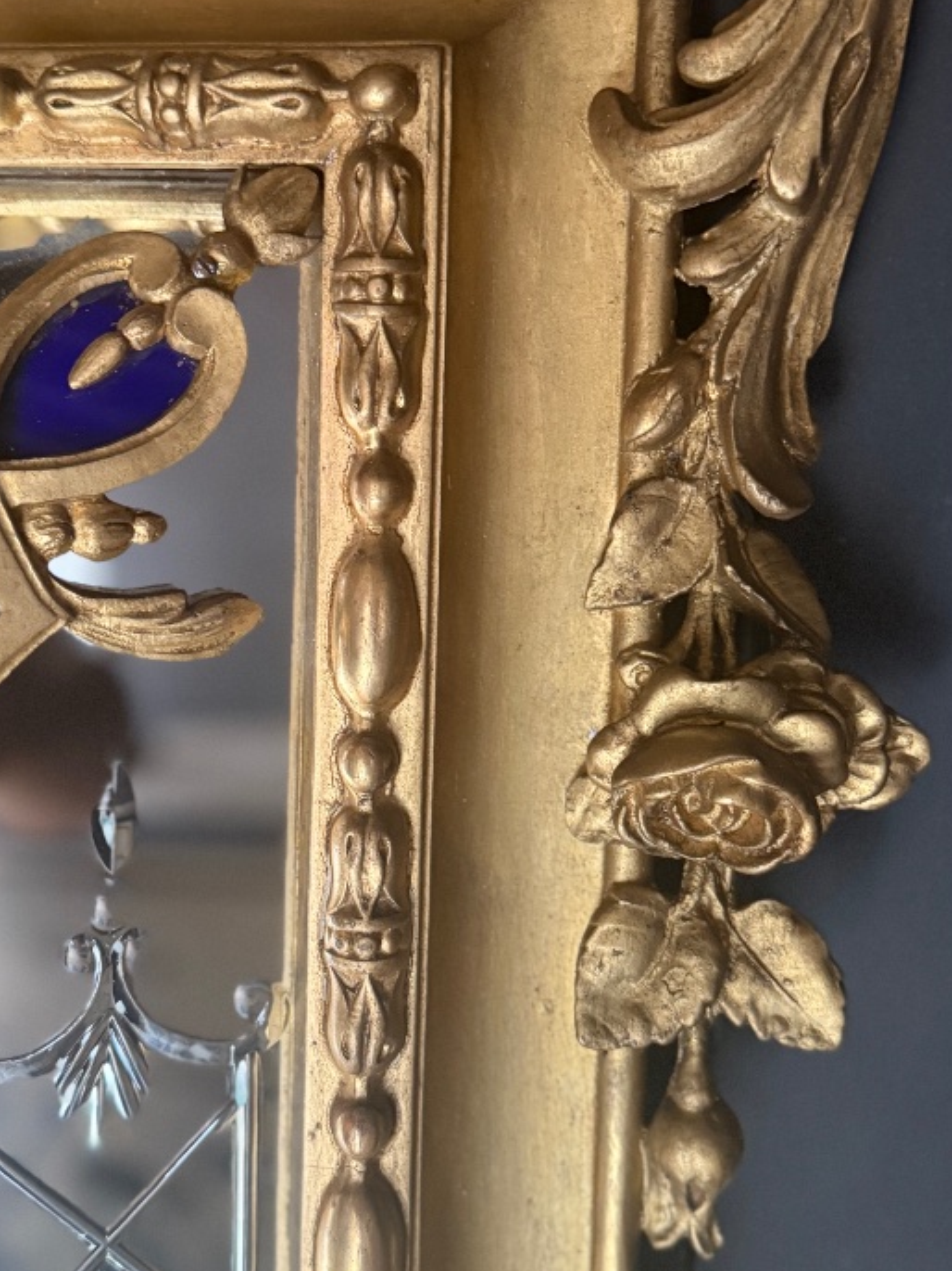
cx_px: 463
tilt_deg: -15.6
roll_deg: -2.4
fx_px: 1541
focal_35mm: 42
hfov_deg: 34.3
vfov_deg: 44.8
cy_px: 602
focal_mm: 6.76
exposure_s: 1/52
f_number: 1.78
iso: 800
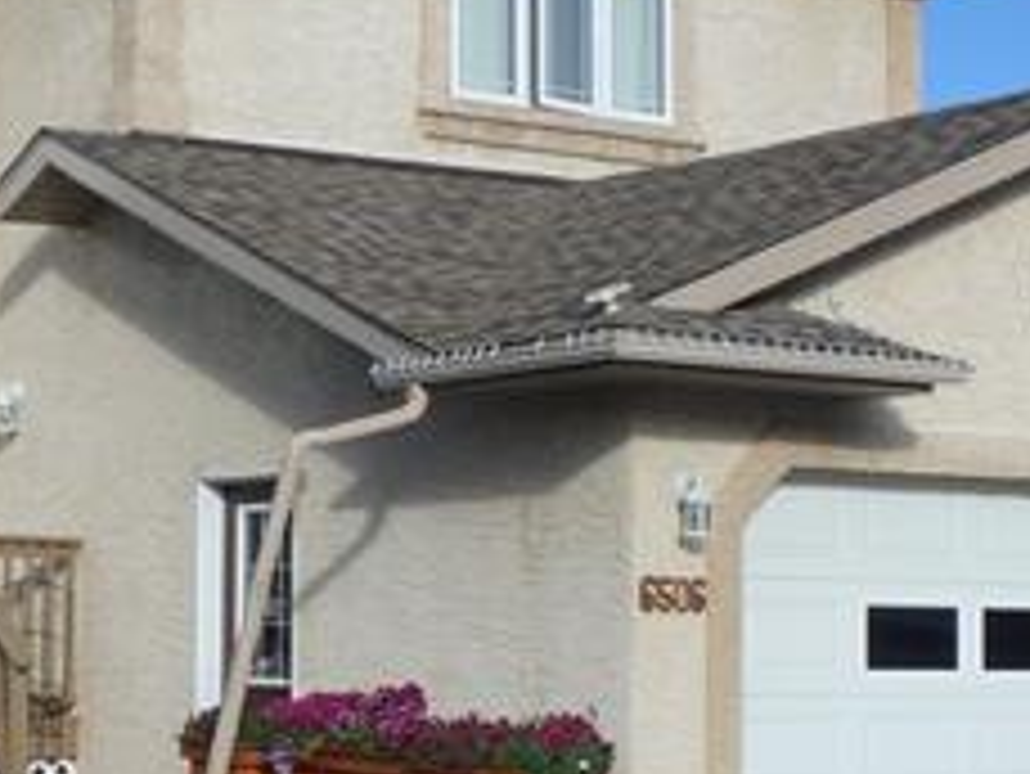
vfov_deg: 15.5
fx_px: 2828
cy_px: 585
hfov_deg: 20.4
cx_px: 184
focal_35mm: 95
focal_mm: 6
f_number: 4.9
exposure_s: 1/800
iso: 125
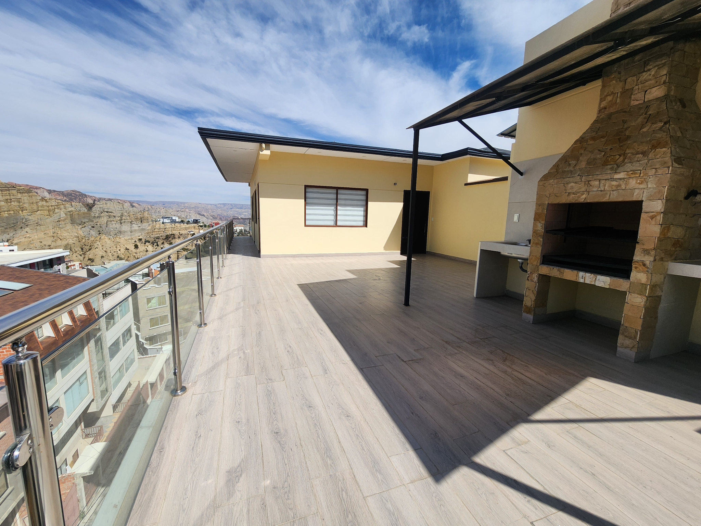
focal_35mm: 13
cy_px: 263
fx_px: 263
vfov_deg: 89.9
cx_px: 350
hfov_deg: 106.2
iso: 50
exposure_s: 1/2497
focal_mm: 2.2
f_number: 2.2
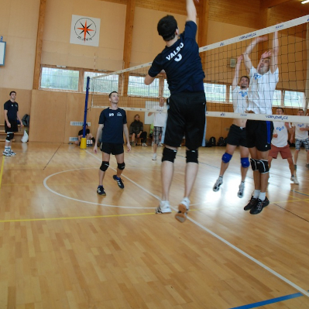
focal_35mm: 33
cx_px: 154
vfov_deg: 48.9
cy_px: 90
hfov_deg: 50.2
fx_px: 330
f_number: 5
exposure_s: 1/100
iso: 800
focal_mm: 17
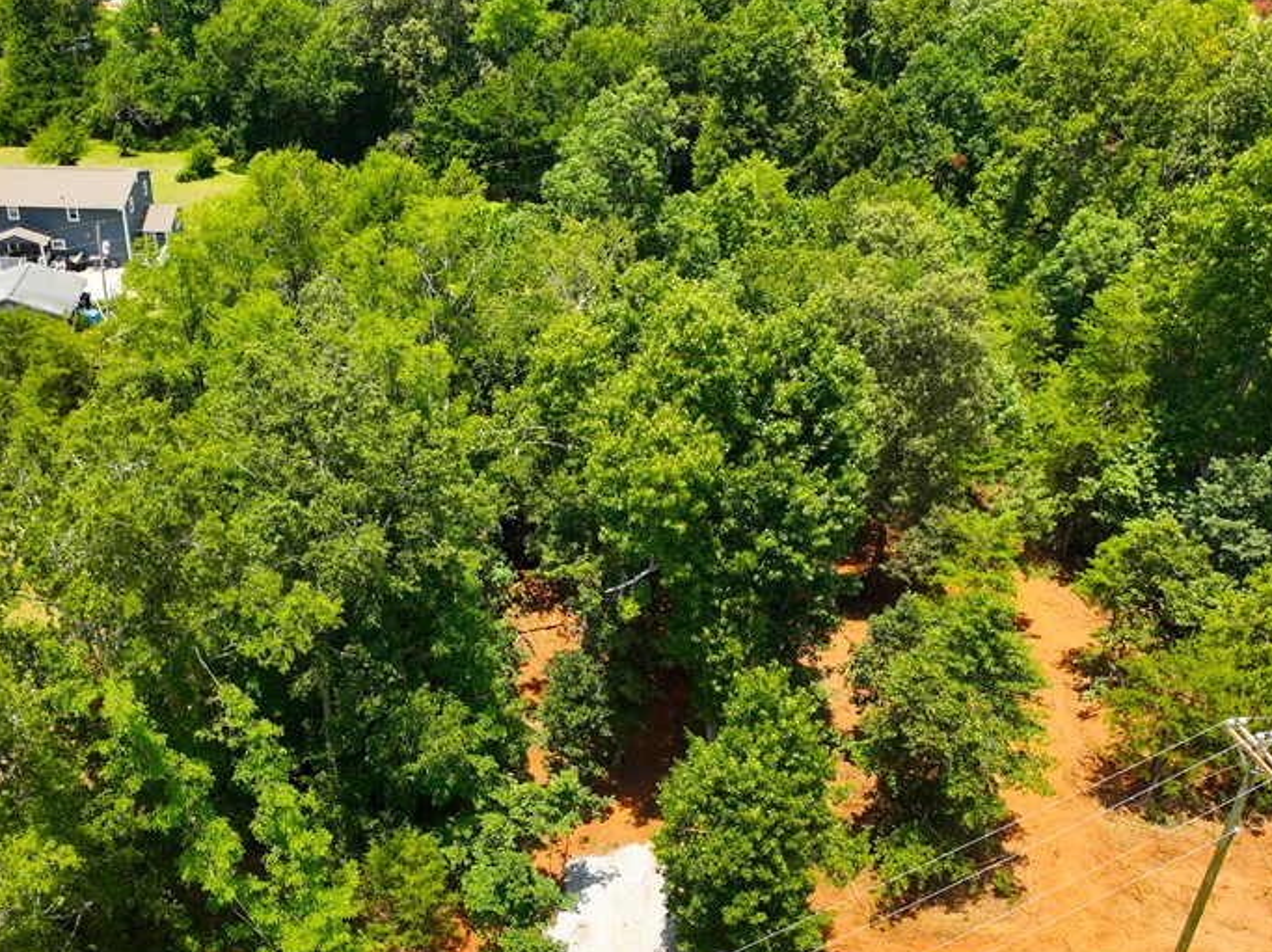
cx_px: 430
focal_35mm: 36
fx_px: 1322
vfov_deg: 39.2
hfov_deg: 50.5
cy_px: 616
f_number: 2.8
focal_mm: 12.29
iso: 120
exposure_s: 1/160
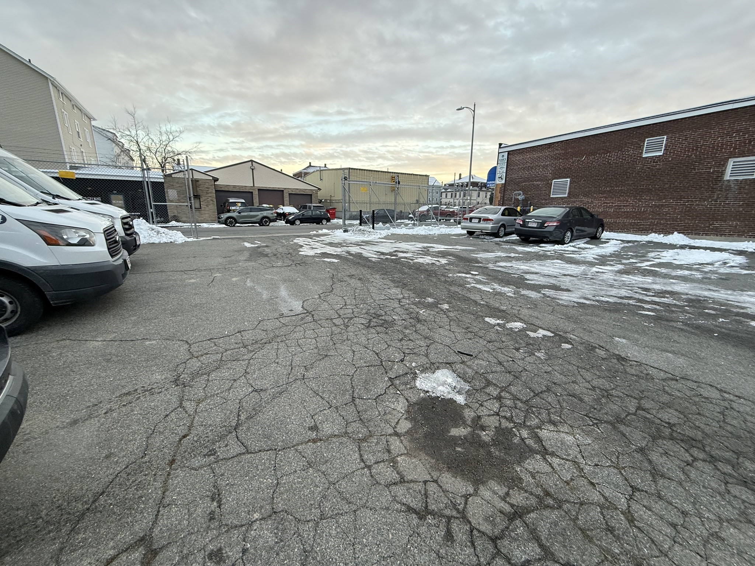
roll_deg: -0.3
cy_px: 283
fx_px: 305
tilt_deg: -12.5
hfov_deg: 102.1
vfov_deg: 85.7
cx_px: 378
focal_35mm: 14
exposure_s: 1/99
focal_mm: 2.22
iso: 200
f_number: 2.2
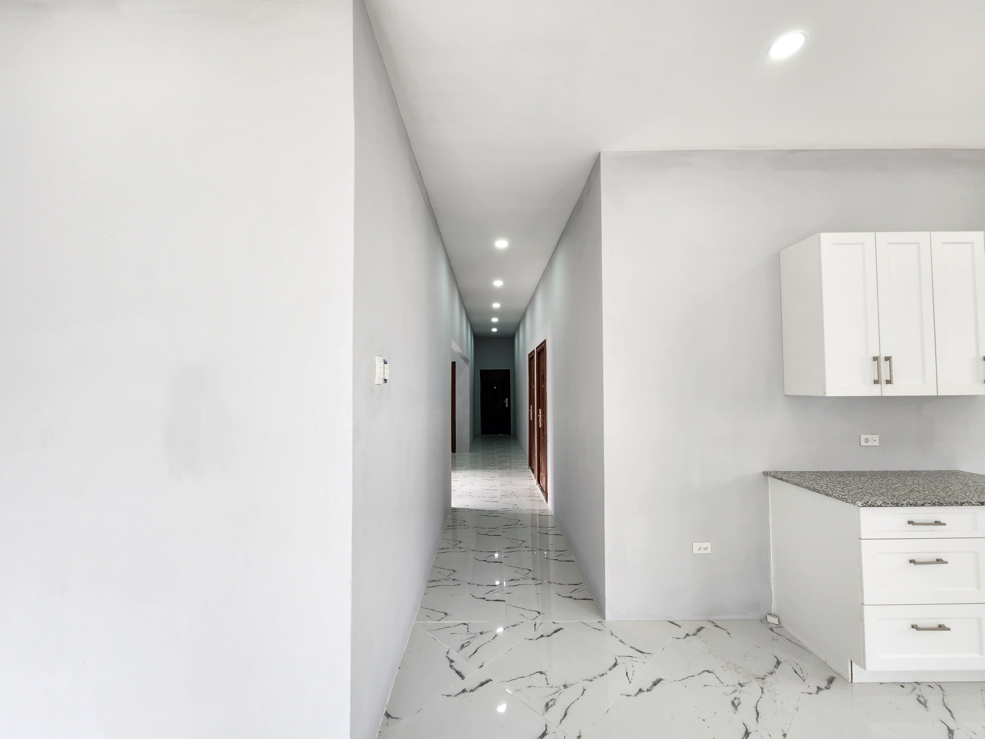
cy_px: 370
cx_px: 492
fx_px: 370
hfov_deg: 106.2
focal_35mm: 13
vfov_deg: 89.9
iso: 80
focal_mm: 2.2
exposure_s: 1/60
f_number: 2.2
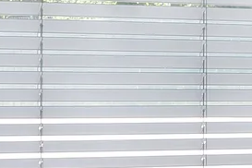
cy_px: 30
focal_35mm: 197
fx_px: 1379
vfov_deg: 7.0
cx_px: 315
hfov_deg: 10.3
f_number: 10
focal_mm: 28
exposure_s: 1/40
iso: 200
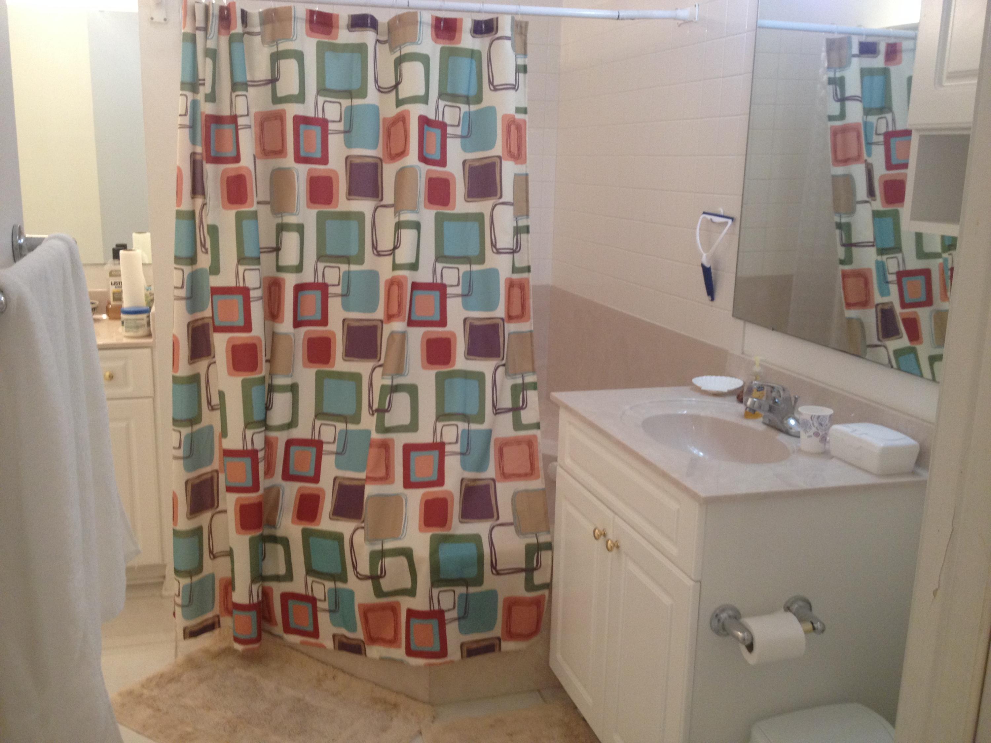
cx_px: 496
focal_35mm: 35
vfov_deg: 40.7
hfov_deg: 52.6
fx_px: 1002
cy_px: 372
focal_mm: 4.28
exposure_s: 1/20
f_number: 2.4
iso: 125
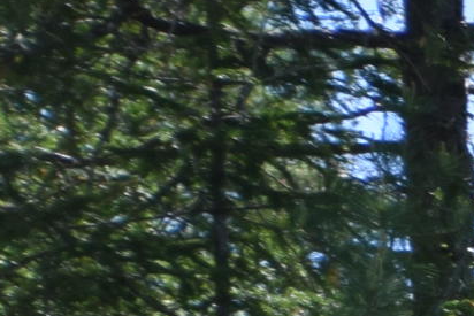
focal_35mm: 262
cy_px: 996
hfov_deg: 6.7
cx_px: 1698
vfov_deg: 5.0
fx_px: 3451
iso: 320
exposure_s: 1/250
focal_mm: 24
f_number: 8
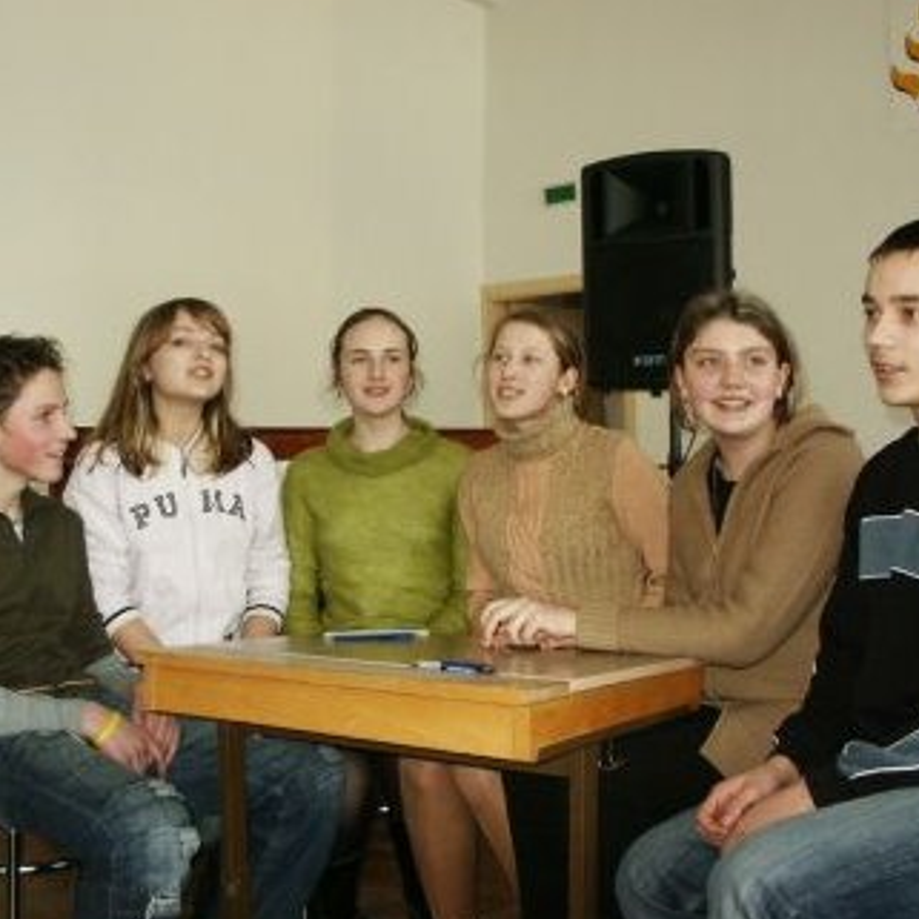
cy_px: 464
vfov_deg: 40.0
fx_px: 1262
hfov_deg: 40.0
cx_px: 475
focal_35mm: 42
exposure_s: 1/125
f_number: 3
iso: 200
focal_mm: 7.18
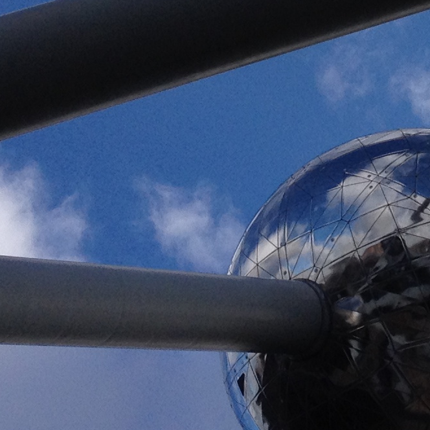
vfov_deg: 11.3
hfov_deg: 11.2
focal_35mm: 152
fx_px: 2136
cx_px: 547
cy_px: -74
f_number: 2.4
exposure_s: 1/2123
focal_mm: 4.28
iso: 50
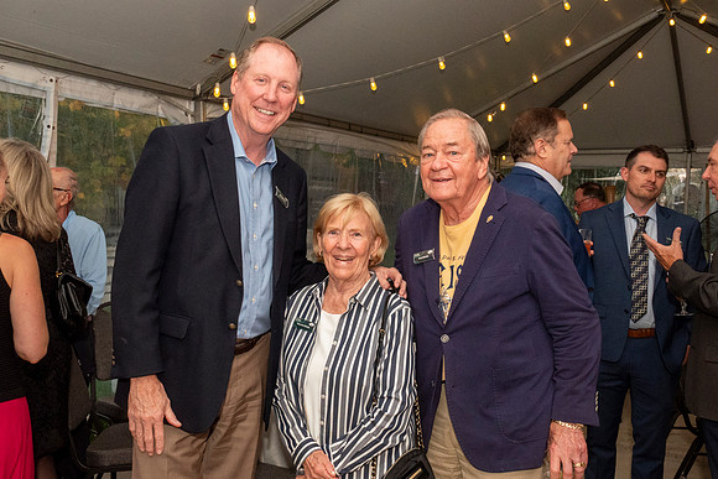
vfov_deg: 35.6
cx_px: 359
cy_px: 240
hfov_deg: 51.5
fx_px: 745
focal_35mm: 37
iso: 3200
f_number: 16
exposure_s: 1/100
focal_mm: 24
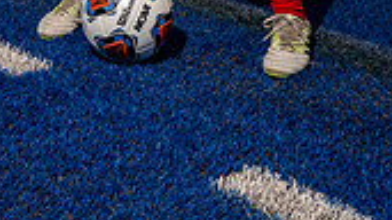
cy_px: -264
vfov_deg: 11.5
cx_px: 165
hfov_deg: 23.4
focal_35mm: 91
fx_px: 945
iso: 100
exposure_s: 1/250
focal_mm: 33
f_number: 5.6
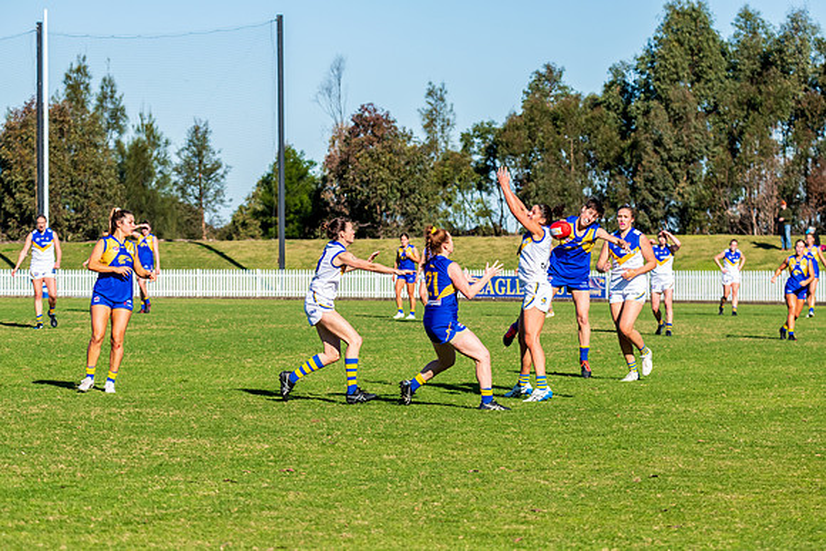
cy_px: 276
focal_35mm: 170
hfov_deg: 12.1
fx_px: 3901
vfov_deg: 8.1
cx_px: 413
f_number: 9
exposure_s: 1/2000
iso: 800
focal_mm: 170
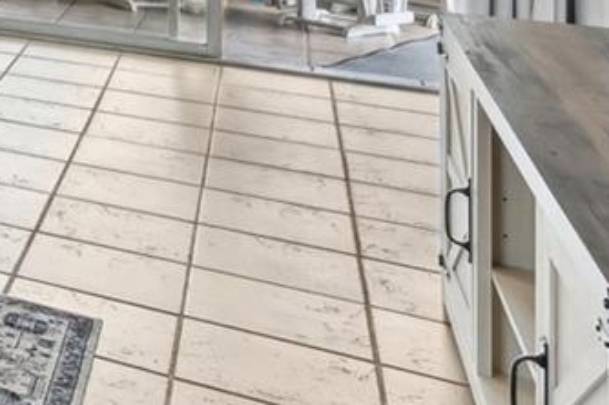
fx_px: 1132
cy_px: -244
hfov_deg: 17.9
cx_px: -666
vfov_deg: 17.7
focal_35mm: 67
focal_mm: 14
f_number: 8
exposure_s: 1/60
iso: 400
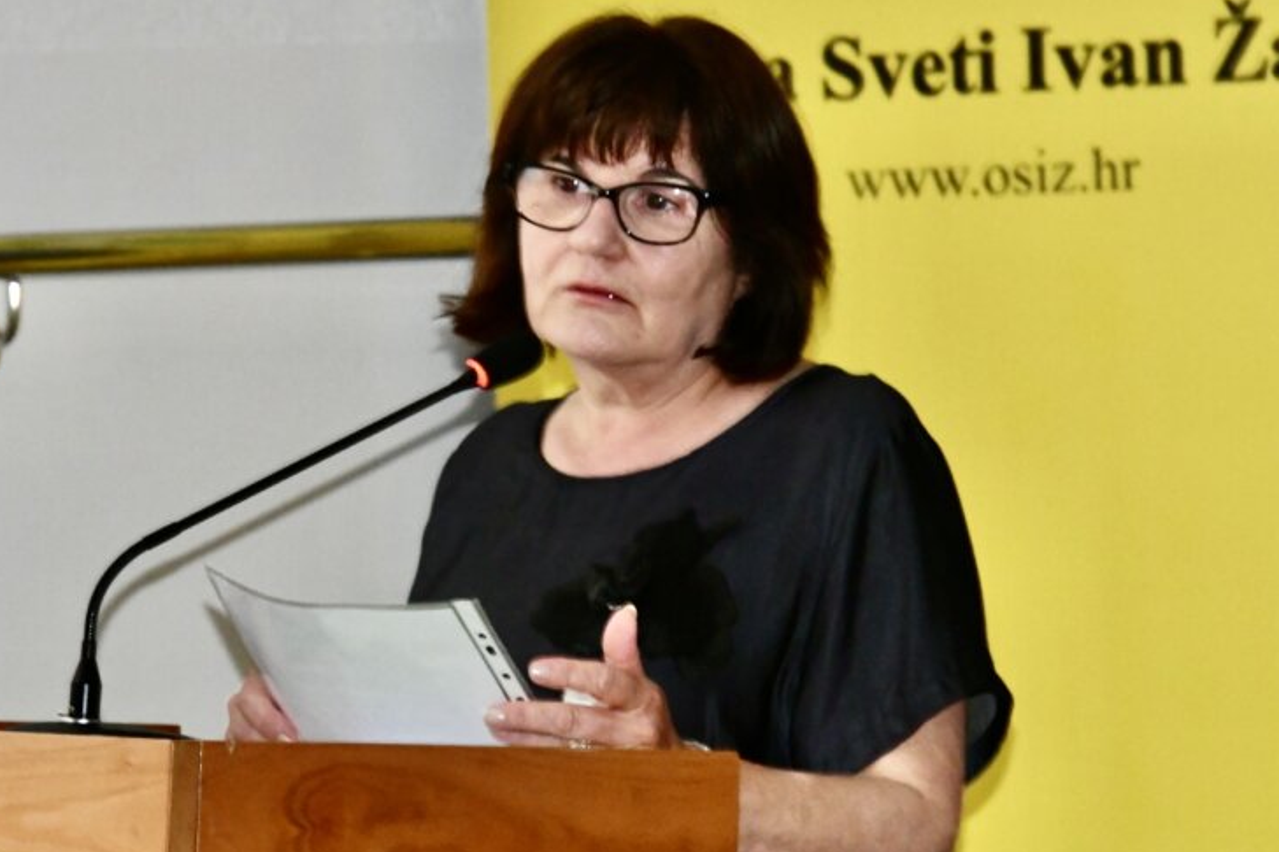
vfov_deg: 5.3
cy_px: 339
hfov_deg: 8.0
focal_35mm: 257
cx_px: 454
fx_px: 9130
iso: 4000
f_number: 7.1
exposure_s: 1/80
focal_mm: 122
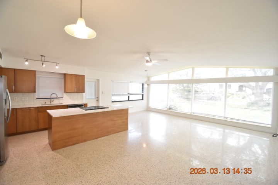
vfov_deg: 77.3
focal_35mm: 15
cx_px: 139
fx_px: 116
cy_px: 92
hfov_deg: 100.4
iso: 800
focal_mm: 10
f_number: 3.5
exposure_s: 1/60
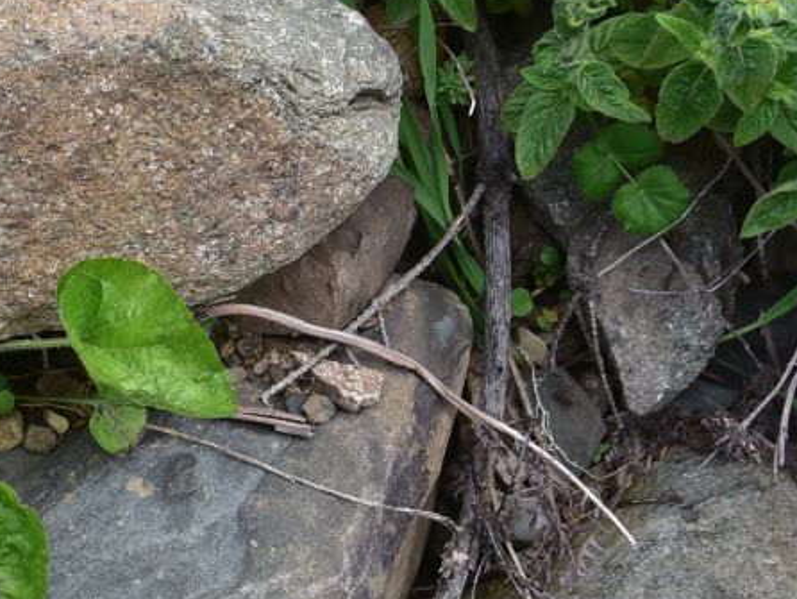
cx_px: -239
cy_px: 321
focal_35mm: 140
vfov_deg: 10.6
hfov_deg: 13.6
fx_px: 3225
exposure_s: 1/125
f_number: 13
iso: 320
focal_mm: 50
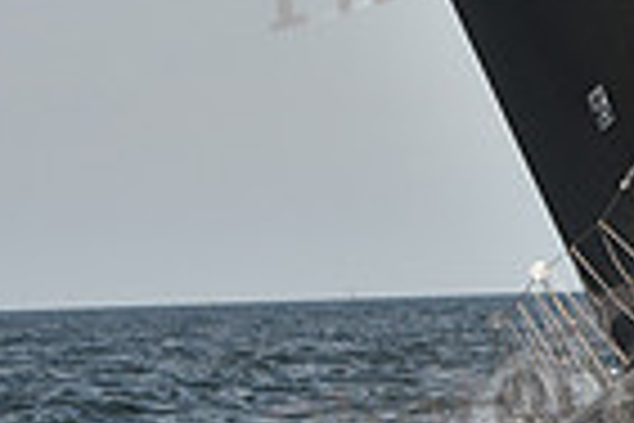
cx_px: 1133
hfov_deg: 4.7
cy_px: 83
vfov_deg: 3.2
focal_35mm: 433
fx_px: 7625
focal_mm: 105
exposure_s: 1/1250
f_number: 5
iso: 250
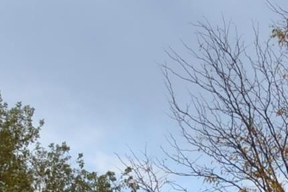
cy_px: 365
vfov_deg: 5.7
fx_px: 1895
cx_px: 624
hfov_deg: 8.2
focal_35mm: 237
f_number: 6.3
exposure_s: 1/160
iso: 100
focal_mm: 22
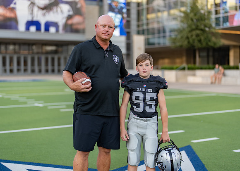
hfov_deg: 34.1
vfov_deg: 24.7
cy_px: 81
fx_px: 392
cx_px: 117
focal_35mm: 57
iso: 100
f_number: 1.2
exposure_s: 1/1250
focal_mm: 50
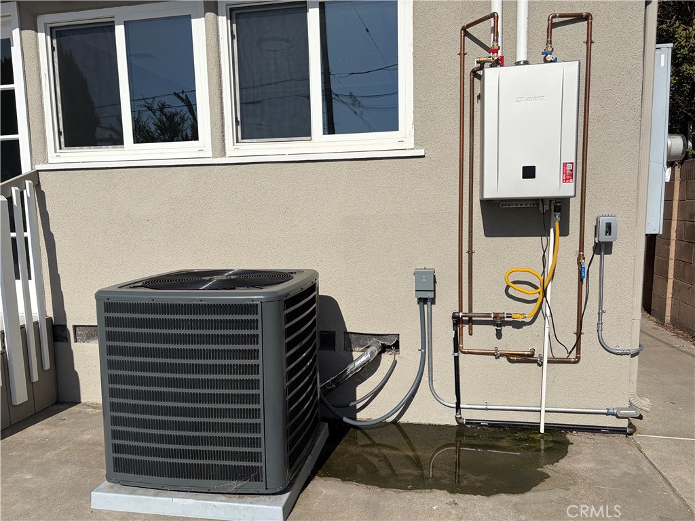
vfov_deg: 53.1
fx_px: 522
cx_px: 348
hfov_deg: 67.3
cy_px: 260
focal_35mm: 26
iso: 50
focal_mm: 5.96
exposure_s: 1/8850
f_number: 1.6
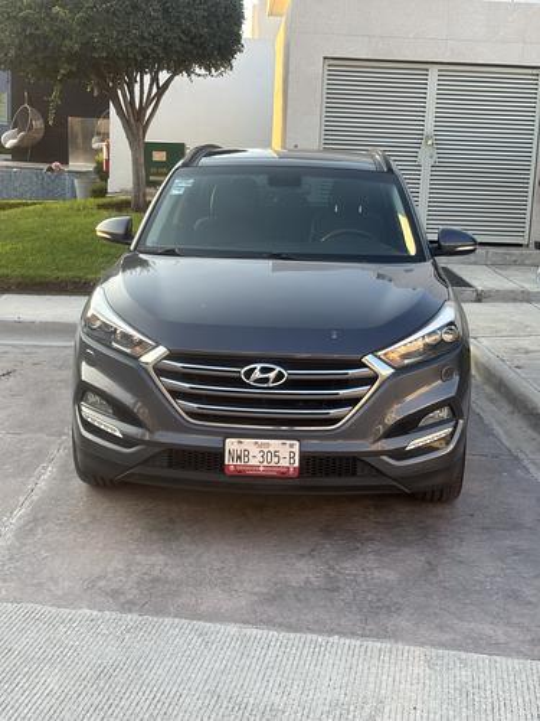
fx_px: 1082
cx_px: 270
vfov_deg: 36.8
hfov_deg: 28.0
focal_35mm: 52
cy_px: 360
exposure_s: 1/205
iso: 32
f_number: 1.6
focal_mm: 5.96
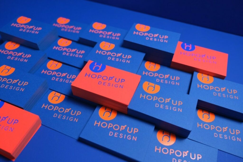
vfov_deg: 42.3
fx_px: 209
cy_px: 81
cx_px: 122
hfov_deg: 60.3
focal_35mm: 31
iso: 400
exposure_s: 1/60
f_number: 2.8
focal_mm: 20.6
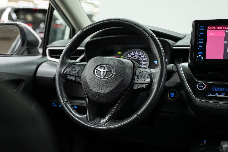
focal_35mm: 49
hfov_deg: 40.3
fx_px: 310
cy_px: 86
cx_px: 112
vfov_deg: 27.5
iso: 800
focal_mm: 42.8
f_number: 3.2
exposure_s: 1/60
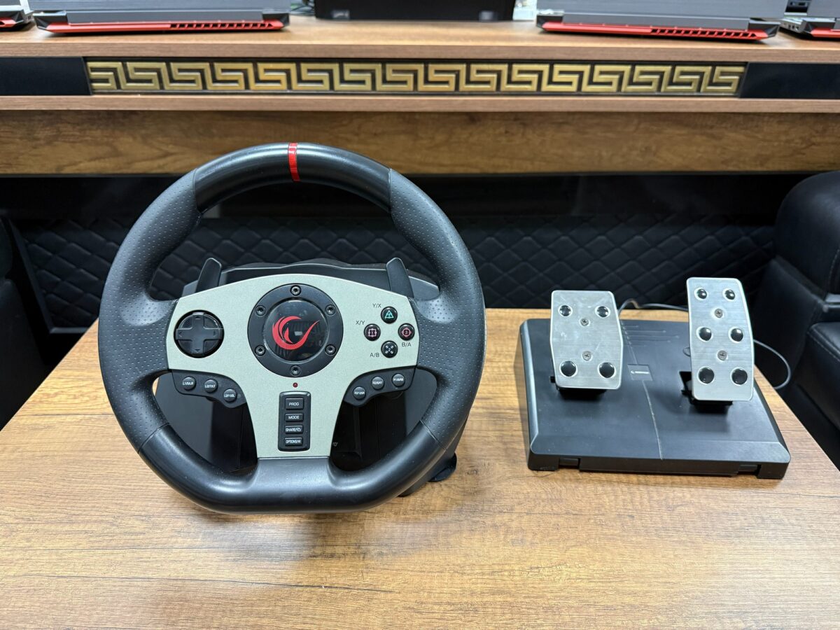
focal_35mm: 24
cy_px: 315
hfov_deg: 71.6
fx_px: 582
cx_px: 420
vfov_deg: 56.8
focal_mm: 6.76
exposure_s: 1/50
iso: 400
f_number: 1.78
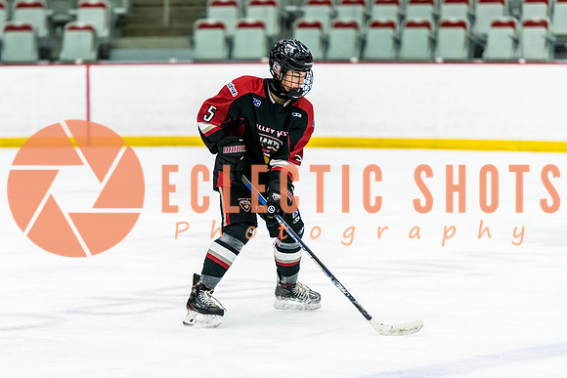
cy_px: 210
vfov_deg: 7.3
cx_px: 232
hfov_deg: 10.9
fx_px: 2975
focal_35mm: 189
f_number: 2.8
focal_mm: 160
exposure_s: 1/640
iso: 1800
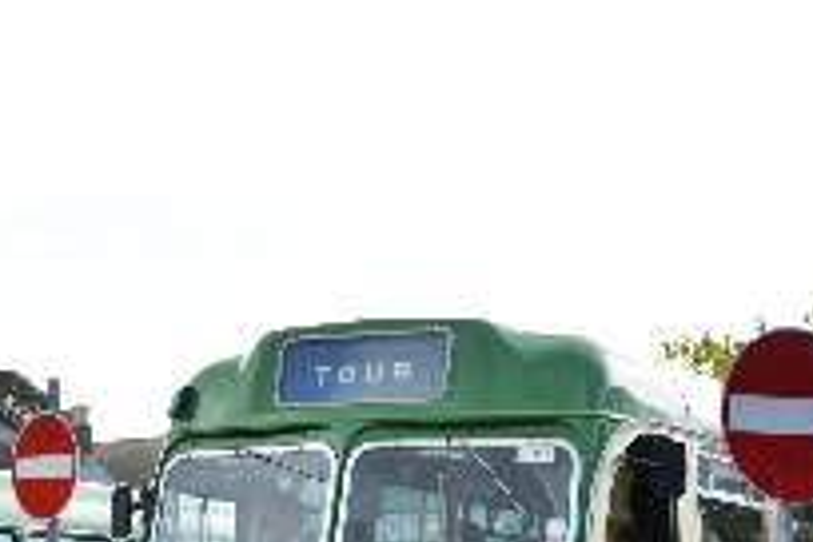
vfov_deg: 13.7
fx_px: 2177
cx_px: 287
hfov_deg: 21.1
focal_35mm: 96
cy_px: 695
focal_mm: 23
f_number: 7.1
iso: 100
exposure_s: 1/200
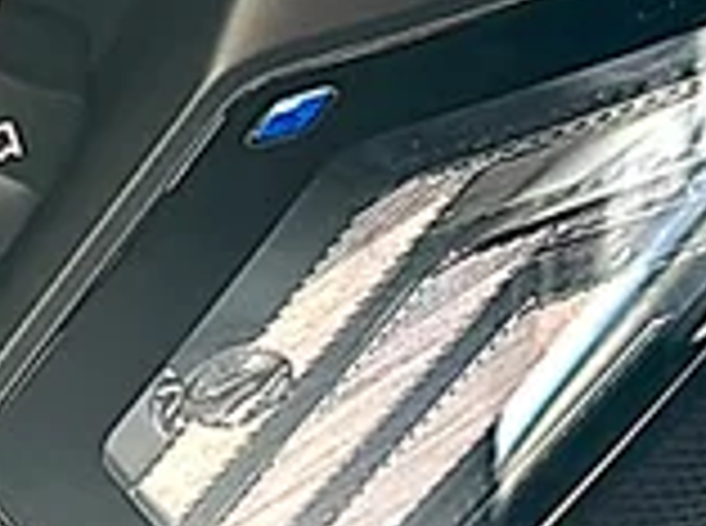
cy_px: 11
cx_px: -85
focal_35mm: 143
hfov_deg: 13.5
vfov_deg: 10.3
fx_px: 2910
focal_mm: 6.86
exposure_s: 1/105
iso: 100
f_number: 1.78
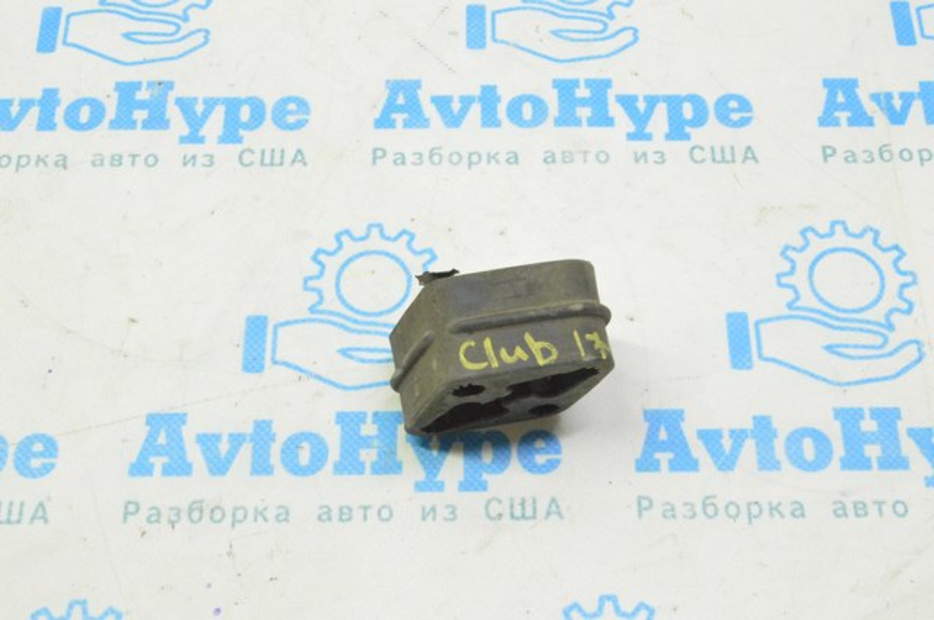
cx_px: 467
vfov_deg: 23.7
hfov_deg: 35.1
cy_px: 310
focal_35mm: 57
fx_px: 1477
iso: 6400
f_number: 20
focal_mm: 38
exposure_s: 1/20
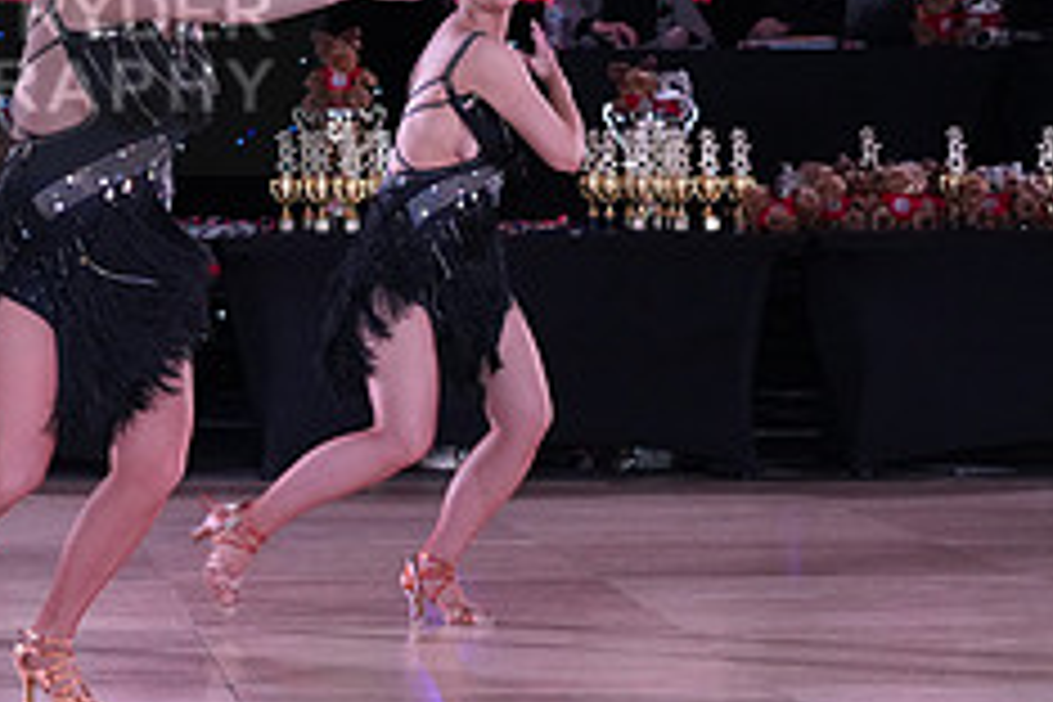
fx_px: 4065
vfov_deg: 9.8
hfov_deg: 14.4
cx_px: -162
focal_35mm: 139
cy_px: 56
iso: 2500
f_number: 5
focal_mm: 56
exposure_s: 1/250
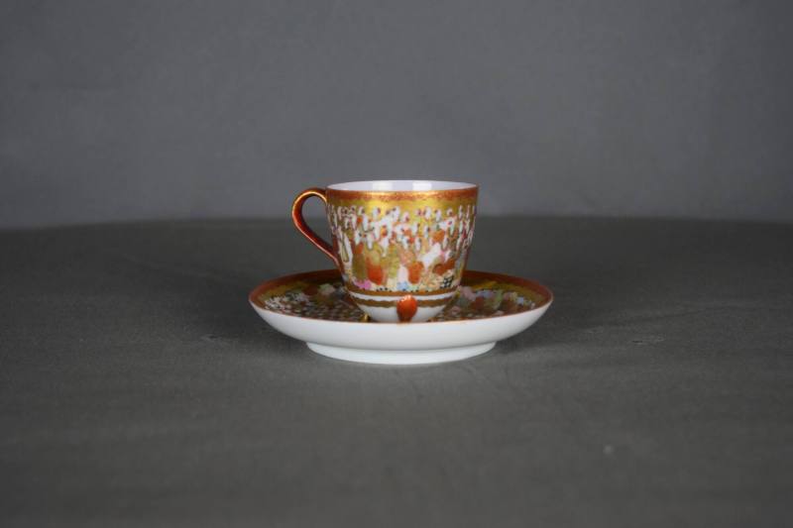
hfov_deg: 35.1
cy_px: 264
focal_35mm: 57
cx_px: 396
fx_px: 1255
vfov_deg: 23.8
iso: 640
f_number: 4.8
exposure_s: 1/60
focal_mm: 38
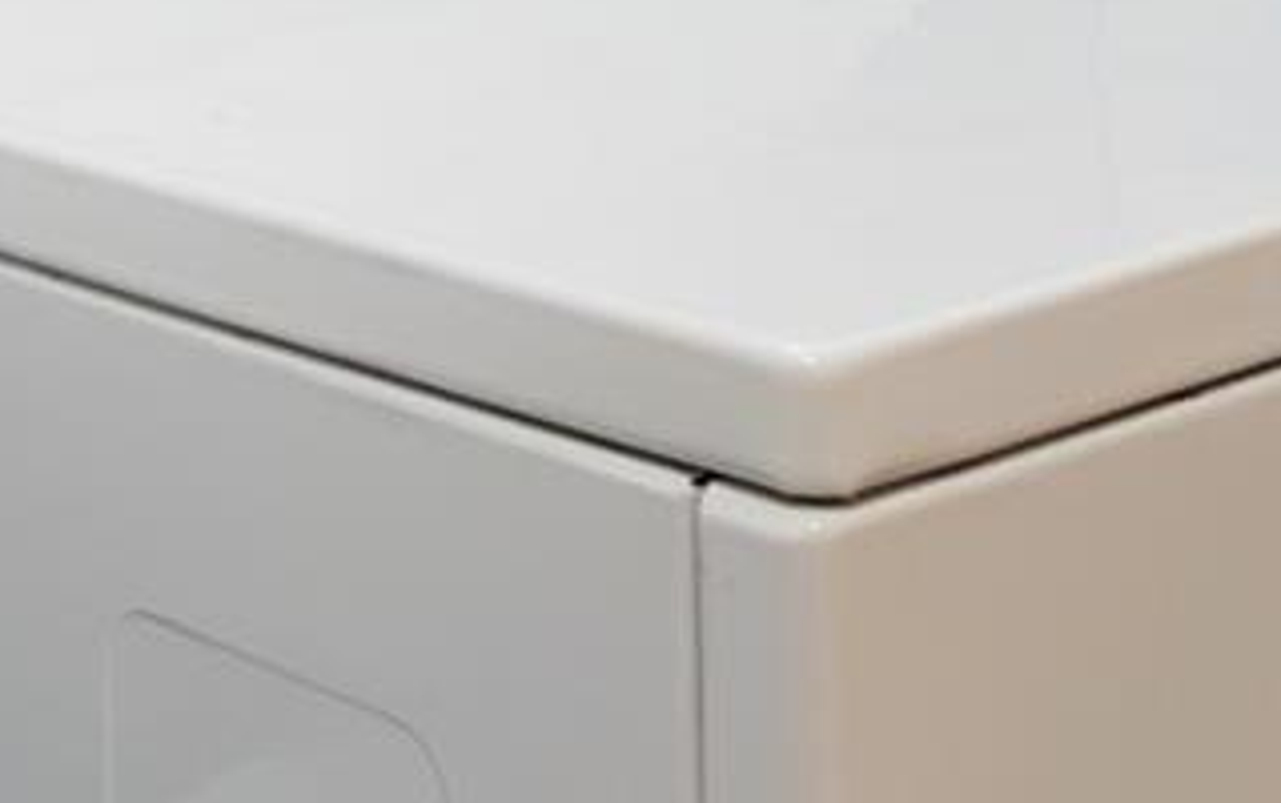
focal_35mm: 111
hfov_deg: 17.6
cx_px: -357
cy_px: -185
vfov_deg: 11.6
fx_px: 3879
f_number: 4
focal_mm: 17
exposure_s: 1/125
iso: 1800
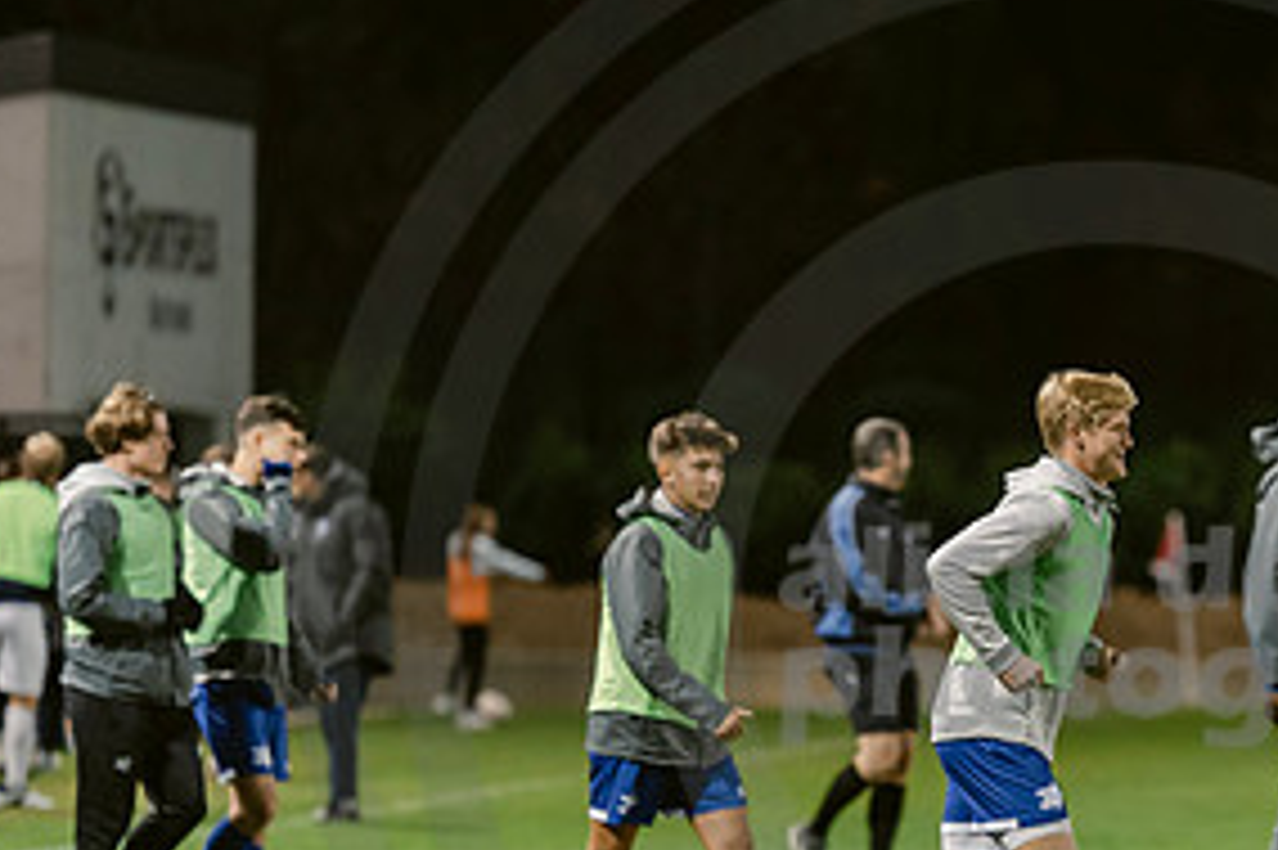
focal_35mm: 409
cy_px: 618
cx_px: 1094
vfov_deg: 3.4
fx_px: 14511
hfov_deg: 5.0
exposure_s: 1/250
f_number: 2.8
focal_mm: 200
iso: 1600
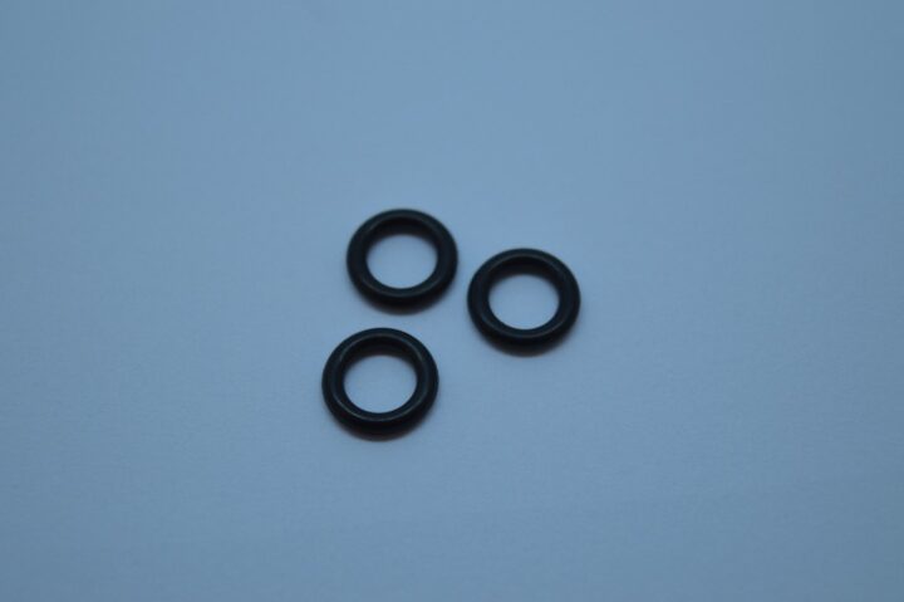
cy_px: 301
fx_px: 2070
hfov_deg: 24.6
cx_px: 452
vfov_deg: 16.5
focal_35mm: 82
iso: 220
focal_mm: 55
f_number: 5.6
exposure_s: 1/125
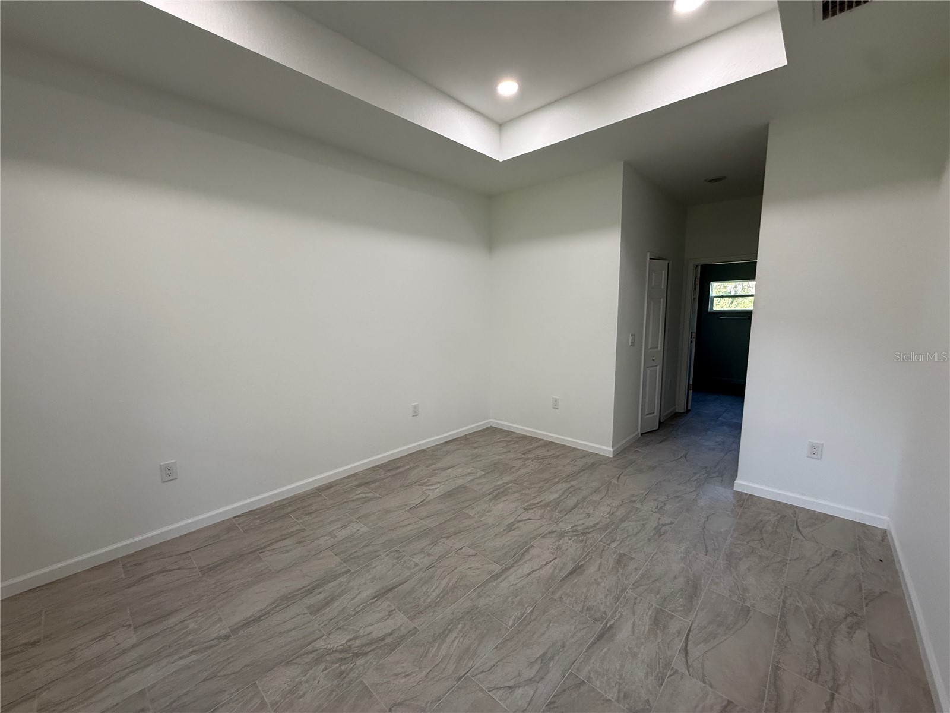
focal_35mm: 14
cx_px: 475
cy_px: 356
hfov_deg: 102.1
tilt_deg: -8.9
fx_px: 384
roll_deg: +1.0
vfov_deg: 85.7
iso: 160
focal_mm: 2.22
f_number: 2.2
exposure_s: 1/120
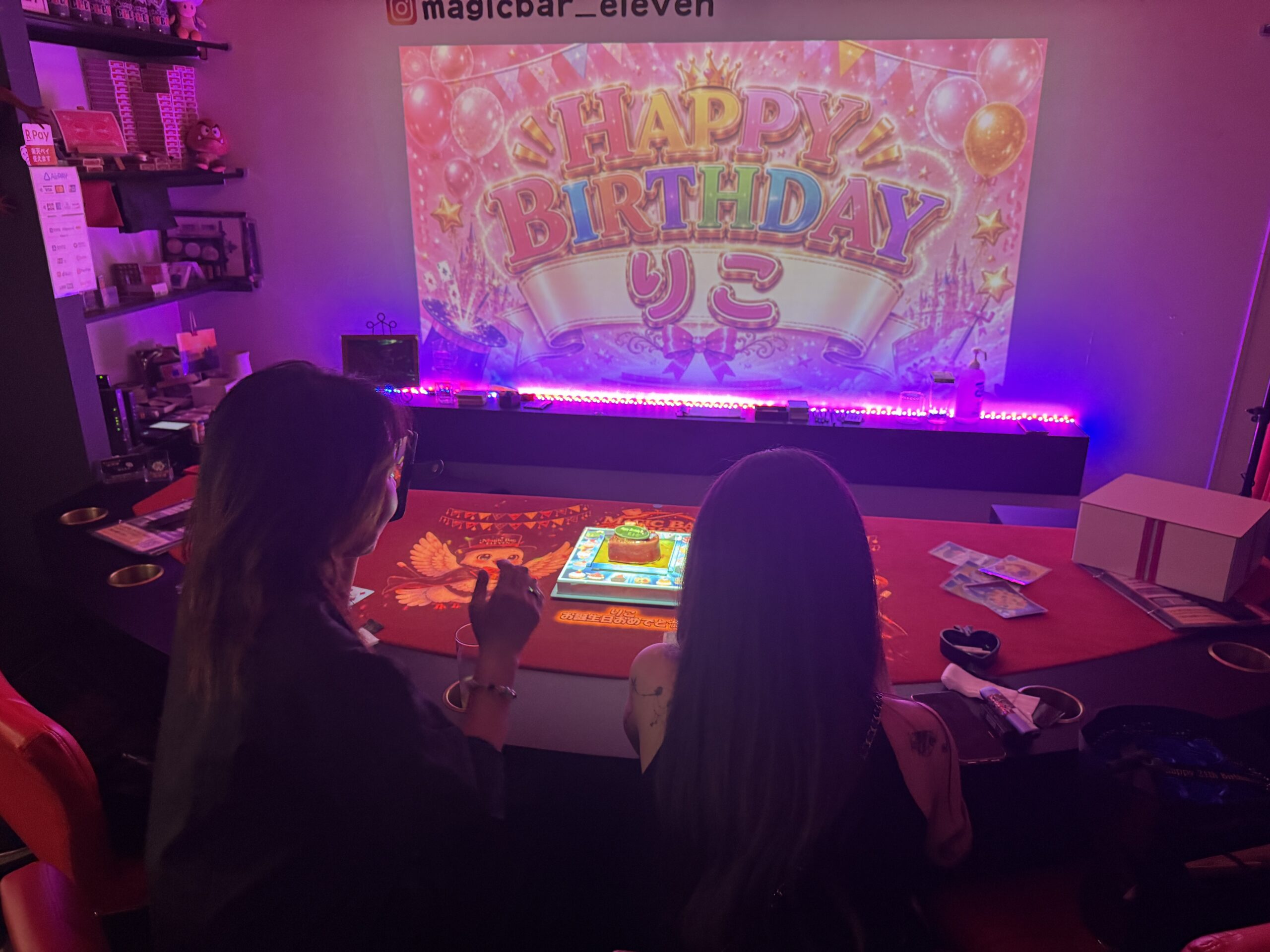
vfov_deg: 56.8
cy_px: 476
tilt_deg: -20.7
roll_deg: -0.2
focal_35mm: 24
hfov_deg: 71.6
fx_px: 881
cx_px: 635
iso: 320
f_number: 1.78
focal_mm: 6.76
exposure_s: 1/60
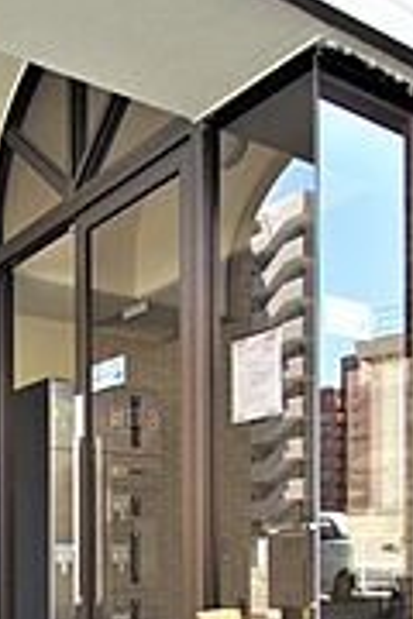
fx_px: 688
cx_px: -53
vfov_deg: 44.8
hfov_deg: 29.7
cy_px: 536
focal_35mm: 40
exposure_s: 1/50
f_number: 4.5
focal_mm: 10
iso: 100
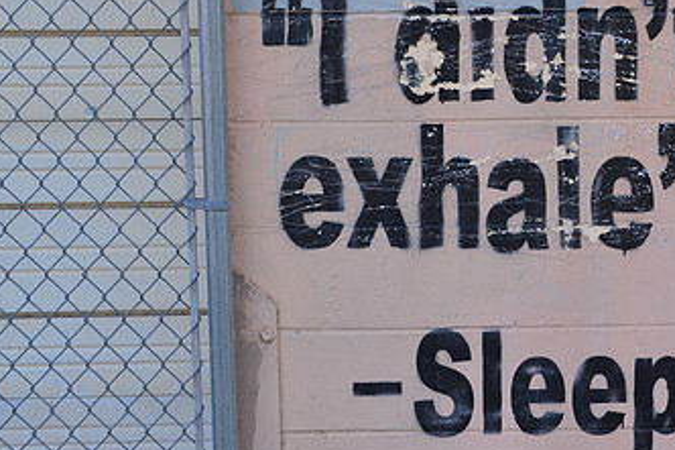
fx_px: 1274
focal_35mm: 68
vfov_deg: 20.0
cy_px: 169
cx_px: 508
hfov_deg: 29.2
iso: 160
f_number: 5
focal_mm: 26
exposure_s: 1/100
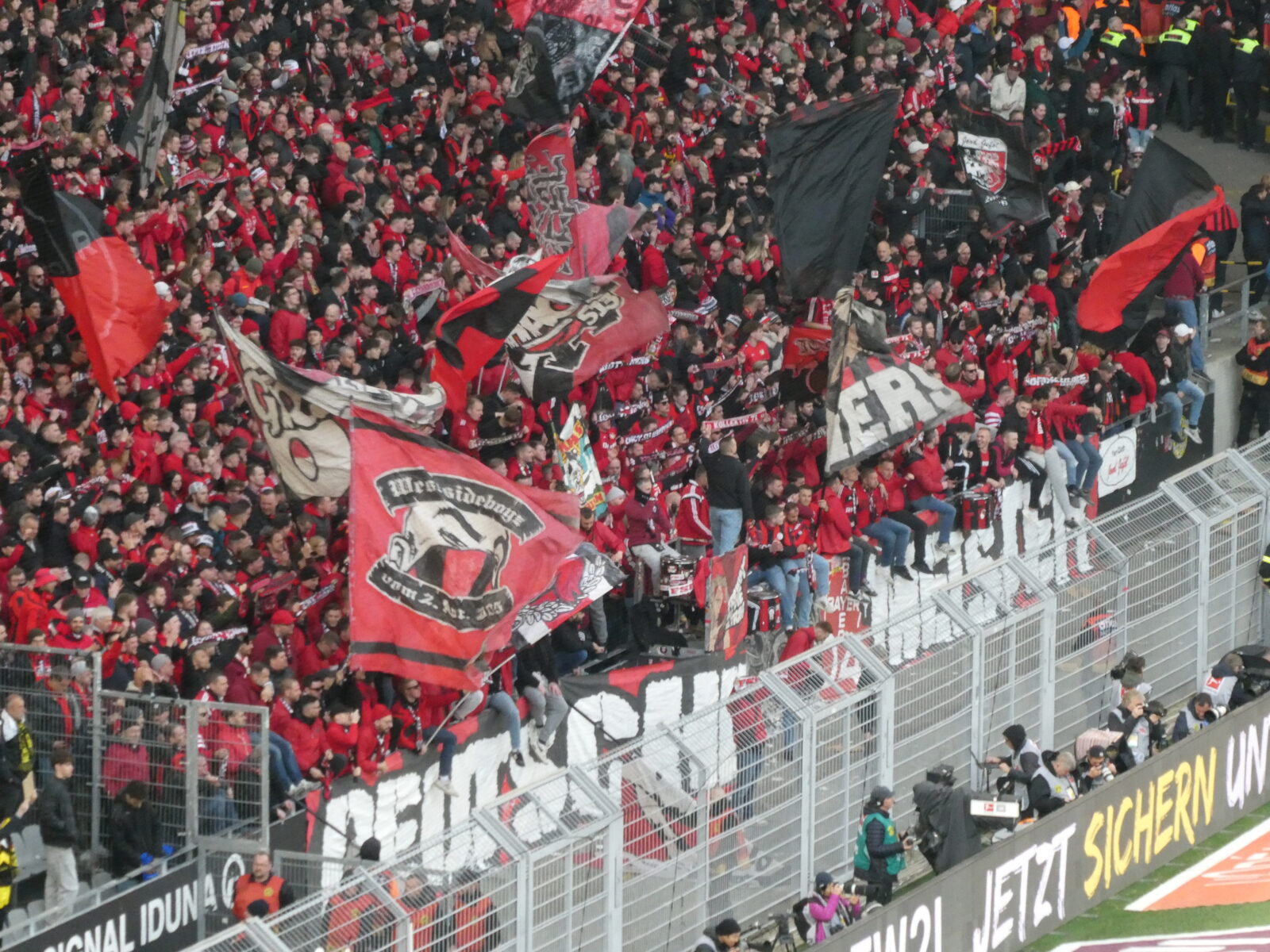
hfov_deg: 7.9
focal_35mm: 250
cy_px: 476
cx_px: 635
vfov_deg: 5.9
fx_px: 9172
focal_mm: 44.8
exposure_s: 1/125
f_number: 5.6
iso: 640
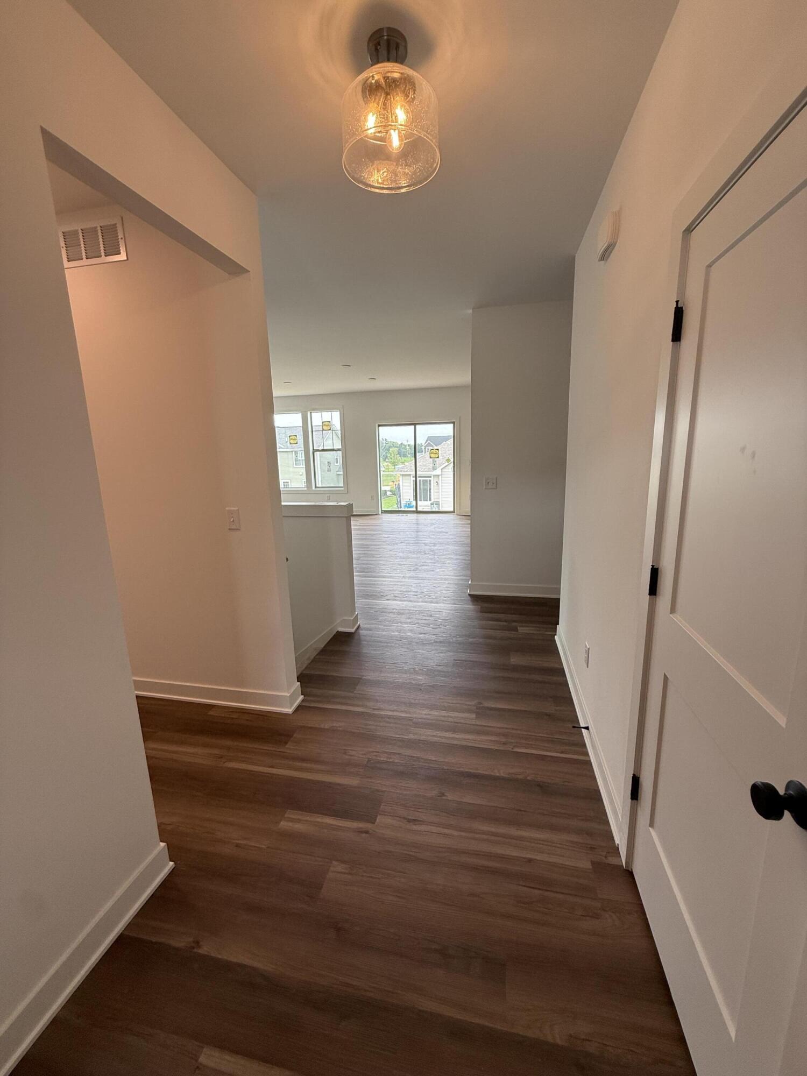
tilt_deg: -10.2
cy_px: 538
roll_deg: +0.7
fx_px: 435
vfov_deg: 102.1
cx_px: 404
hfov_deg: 85.7
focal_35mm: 14
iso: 80
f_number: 2.2
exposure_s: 1/120
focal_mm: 2.22
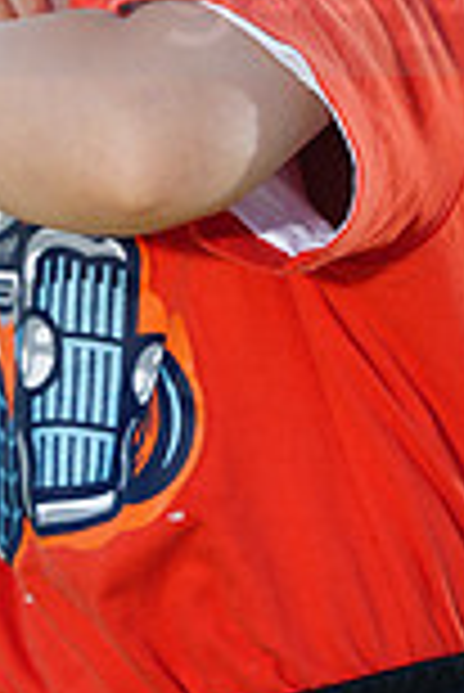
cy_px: -68
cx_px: 70
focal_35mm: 753
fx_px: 14524
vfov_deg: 2.7
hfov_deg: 1.8
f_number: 4
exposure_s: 1/250
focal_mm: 200
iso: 50
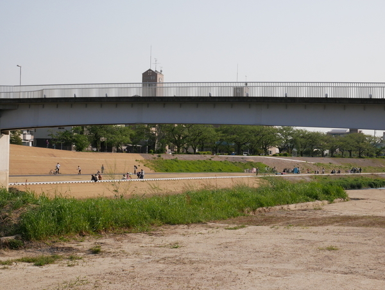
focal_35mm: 70
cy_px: 145
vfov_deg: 21.0
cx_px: 192
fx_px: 779
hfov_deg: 27.8
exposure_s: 1/1000
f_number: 11
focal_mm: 35
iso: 800
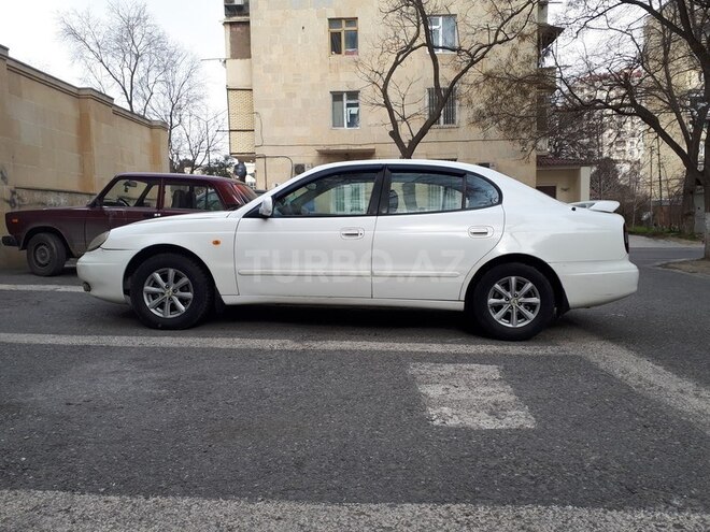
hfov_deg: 65.3
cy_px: 266
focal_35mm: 27
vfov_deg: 51.4
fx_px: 554
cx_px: 355
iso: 40
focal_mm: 3.6
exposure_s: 1/495
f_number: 1.9
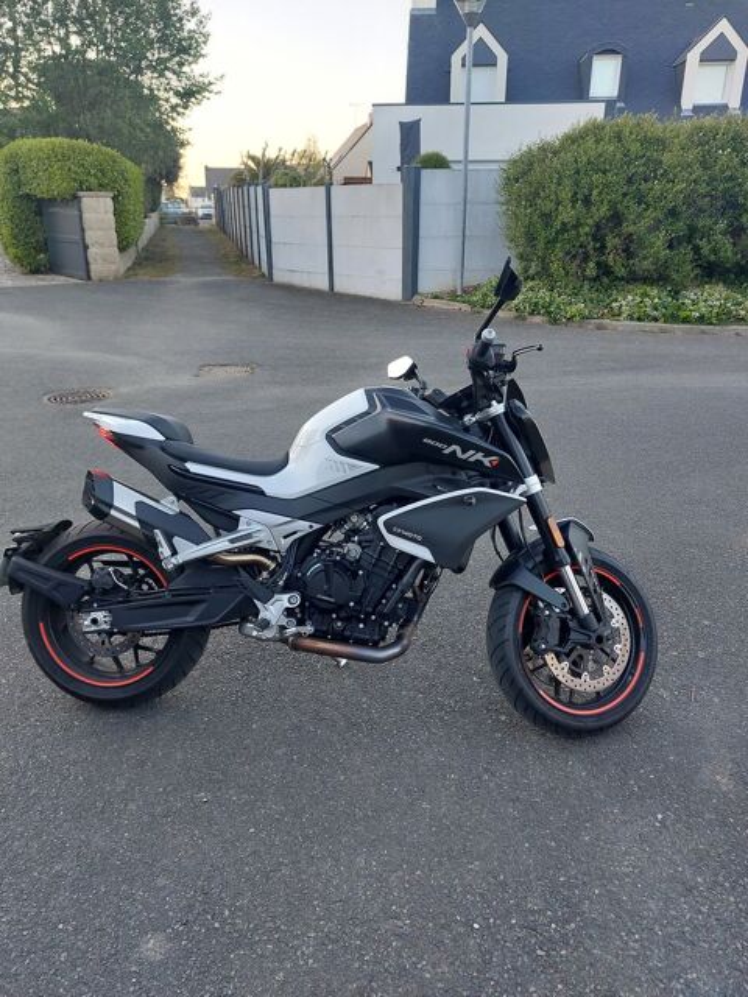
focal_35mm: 25
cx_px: 374
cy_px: 498
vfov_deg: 69.4
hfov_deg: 54.9
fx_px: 720
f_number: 1.8
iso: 80
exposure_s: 1/50
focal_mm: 5.23
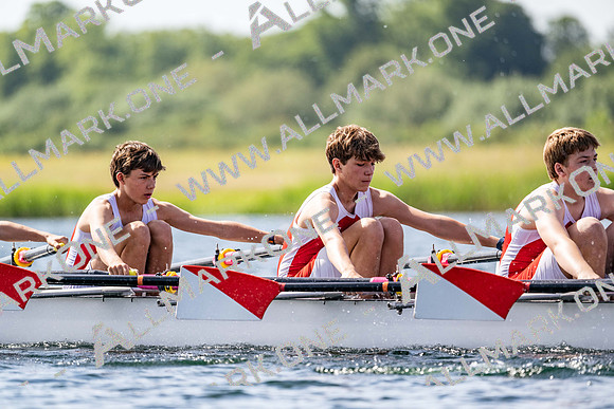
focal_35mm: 400
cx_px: 307
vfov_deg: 3.4
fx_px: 6823
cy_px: 204
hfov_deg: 5.2
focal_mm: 400
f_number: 4.5
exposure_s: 1/2500
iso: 360
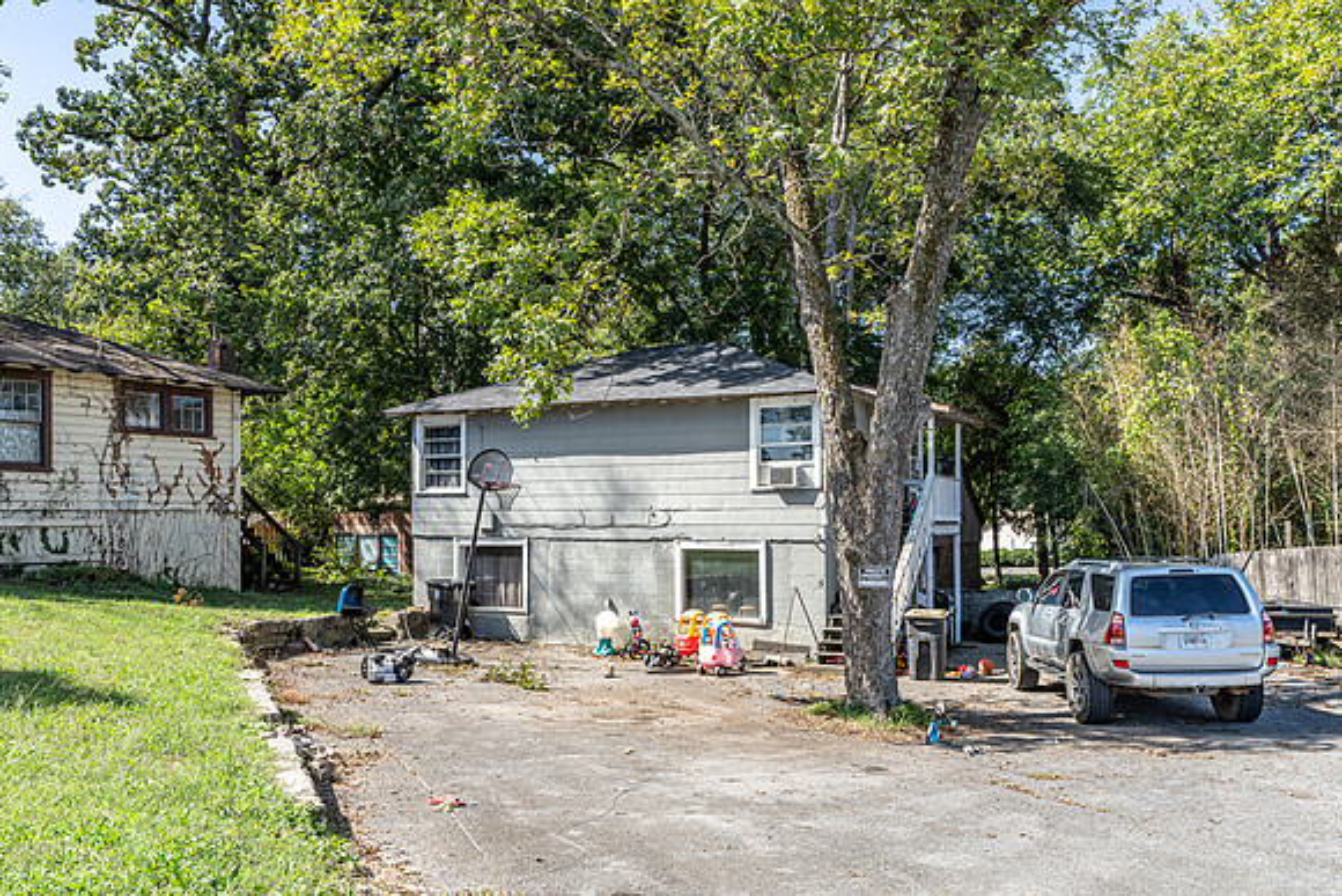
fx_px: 1096
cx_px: 654
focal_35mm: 29
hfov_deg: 63.0
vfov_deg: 44.4
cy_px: 483
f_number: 6.3
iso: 640
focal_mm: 24
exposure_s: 1/1250
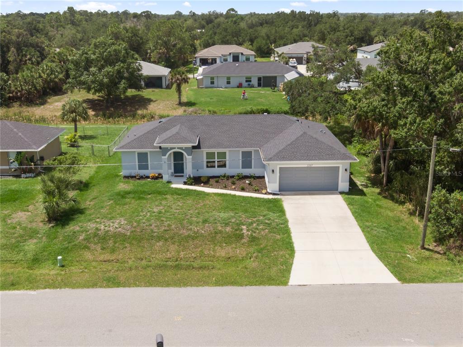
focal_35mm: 39
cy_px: 174
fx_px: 521
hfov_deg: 47.9
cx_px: 232
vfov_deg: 36.8
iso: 100
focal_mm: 6.77
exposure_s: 1/1250
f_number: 3.4
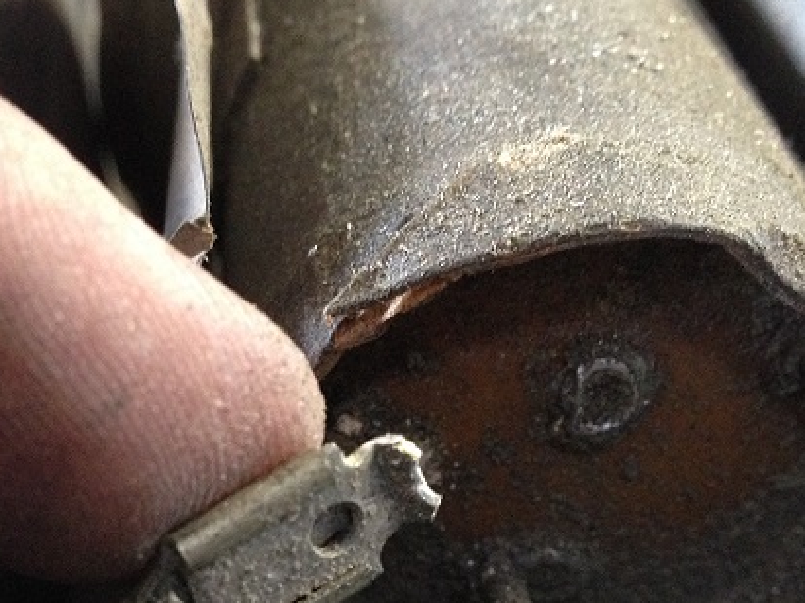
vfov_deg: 24.5
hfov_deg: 32.6
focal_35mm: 59
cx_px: 326
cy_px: 471
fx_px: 1372
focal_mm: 4.12
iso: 400
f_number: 2.4
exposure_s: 1/15
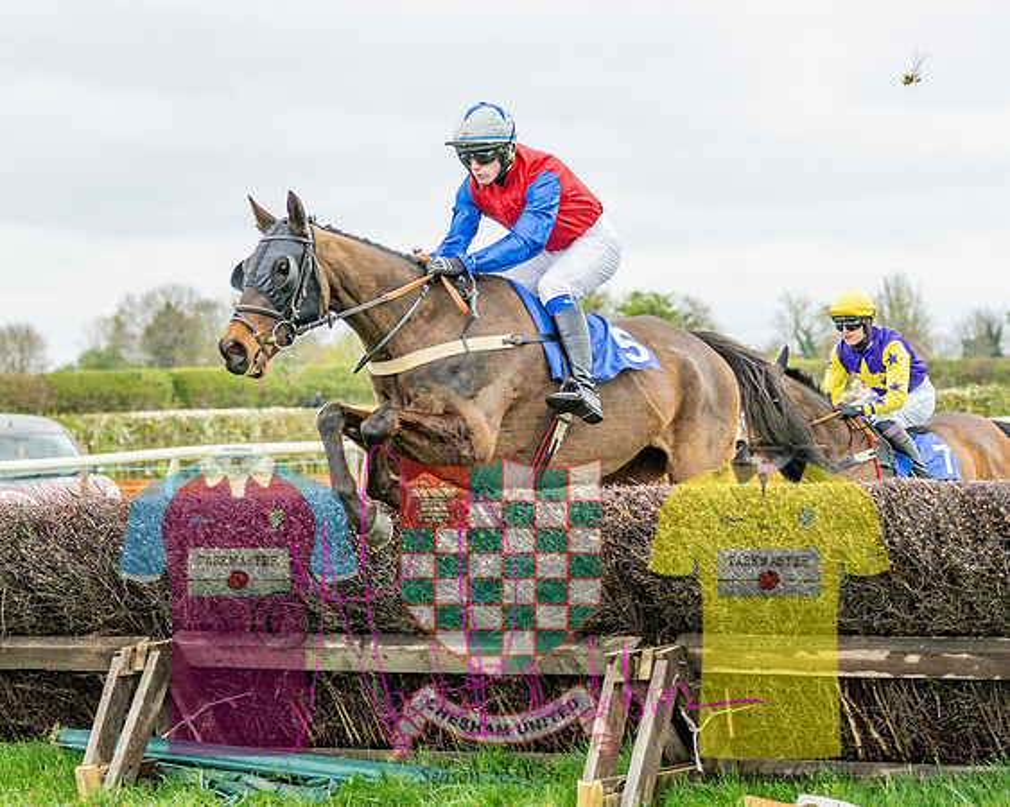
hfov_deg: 15.2
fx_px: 3784
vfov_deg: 12.2
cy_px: 548
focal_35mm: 127
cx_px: 531
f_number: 2.8
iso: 800
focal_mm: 69
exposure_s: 1/1600
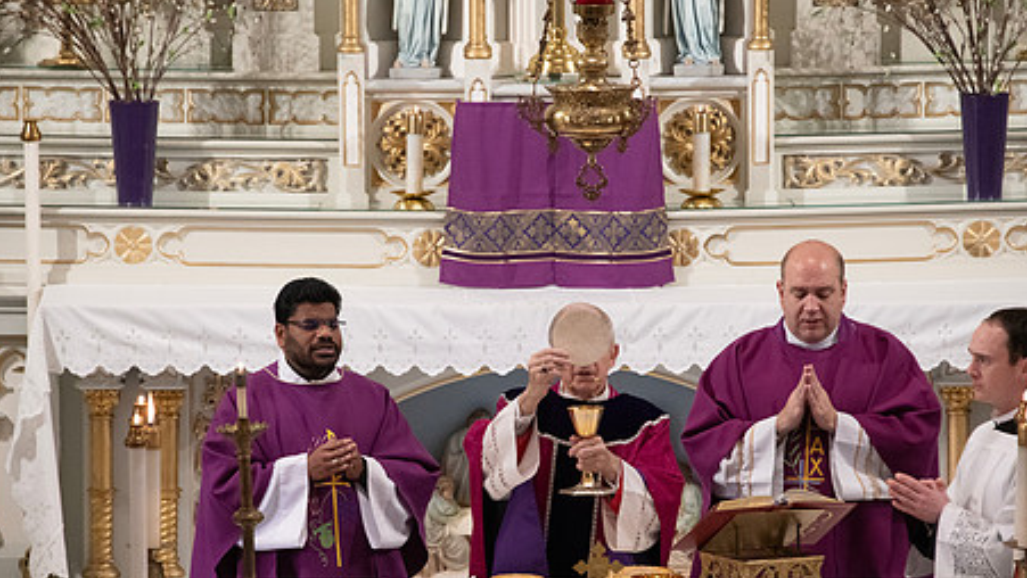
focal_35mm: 337
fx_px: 9180
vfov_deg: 3.6
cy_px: 399
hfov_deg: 6.4
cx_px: 503
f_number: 7.1
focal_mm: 250
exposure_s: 1/100
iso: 4000
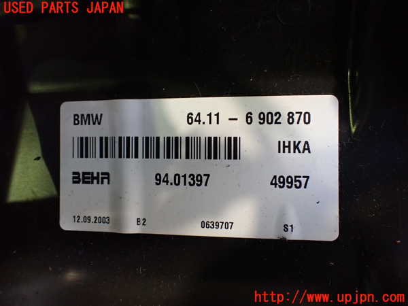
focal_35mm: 30
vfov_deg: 46.8
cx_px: 204
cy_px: 153
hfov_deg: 60.0
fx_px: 354
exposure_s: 1/80
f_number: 2.3
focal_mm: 5.4
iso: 800
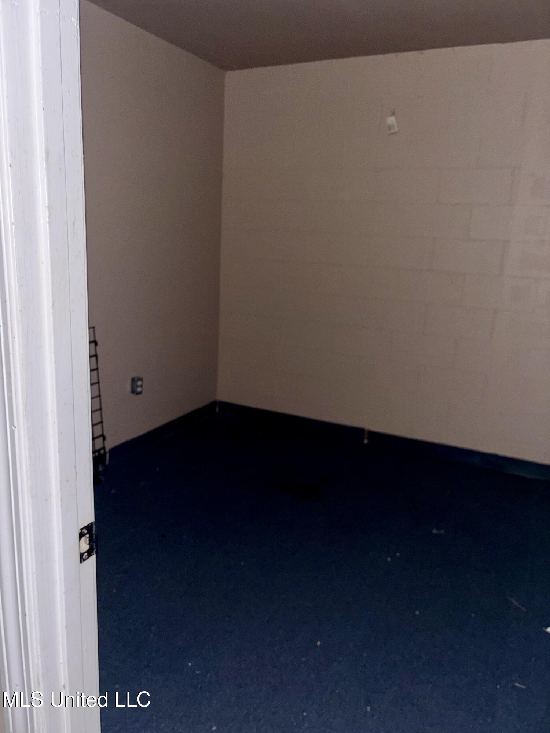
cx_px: 275
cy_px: 366
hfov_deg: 53.1
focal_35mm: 26
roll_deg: -3.7
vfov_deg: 67.3
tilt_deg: -14.1
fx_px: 551
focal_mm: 5.96
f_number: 1.6
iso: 40
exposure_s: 1/4
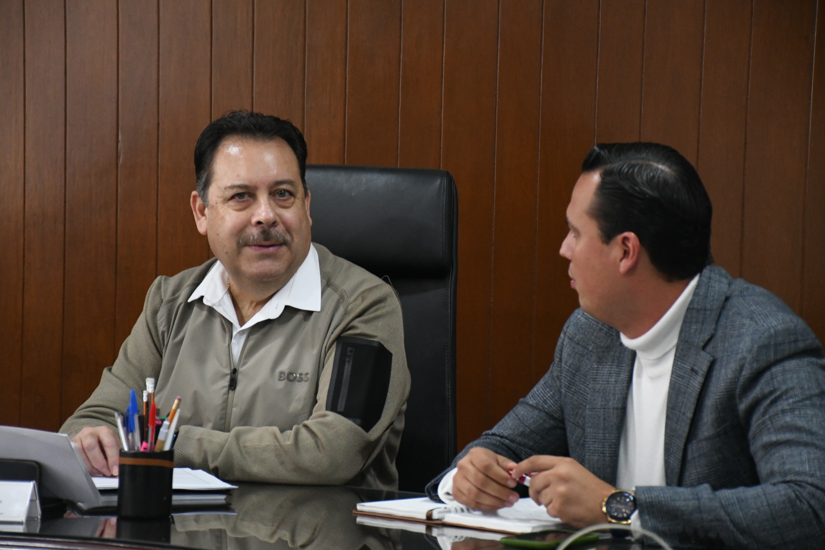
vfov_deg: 11.4
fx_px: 2750
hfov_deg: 17.1
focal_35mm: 120
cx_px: 412
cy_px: 275
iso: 4000
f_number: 5.6
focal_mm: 80
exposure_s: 1/125
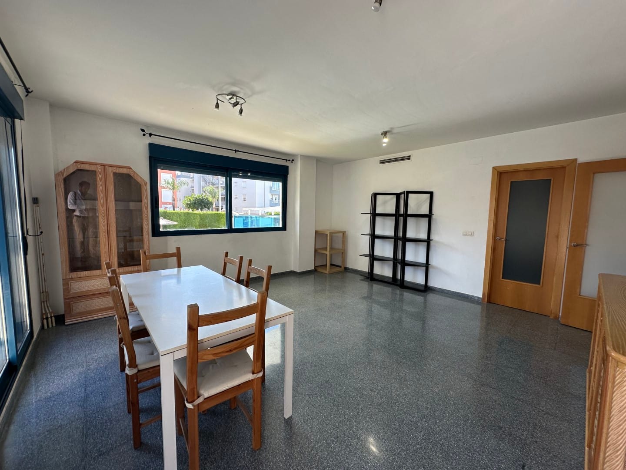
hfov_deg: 102.1
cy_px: 235
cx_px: 313
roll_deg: -1.3
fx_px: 253
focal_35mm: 14
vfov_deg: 85.7
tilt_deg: -3.2
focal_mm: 2.22
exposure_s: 1/99
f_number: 2.2
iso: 50
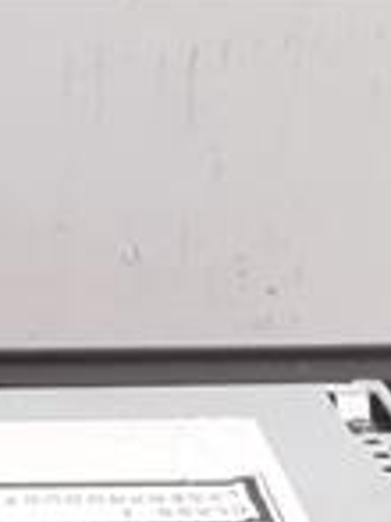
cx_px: 0
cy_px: 834
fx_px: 1840
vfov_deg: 14.8
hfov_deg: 12.0
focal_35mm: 122
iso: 100
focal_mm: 2.91
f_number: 1.9
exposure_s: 1/108
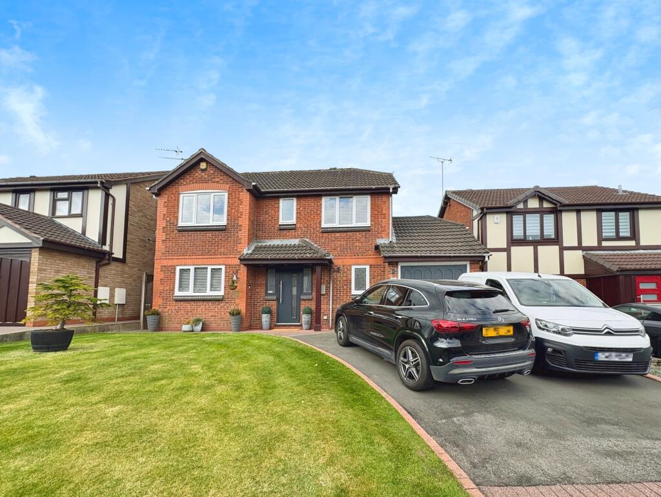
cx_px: 330
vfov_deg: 85.7
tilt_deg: +7.0
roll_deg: +1.3
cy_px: 248
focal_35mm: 14
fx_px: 267
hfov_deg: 102.0
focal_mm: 2.22
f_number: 2.2
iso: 50
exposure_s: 1/804
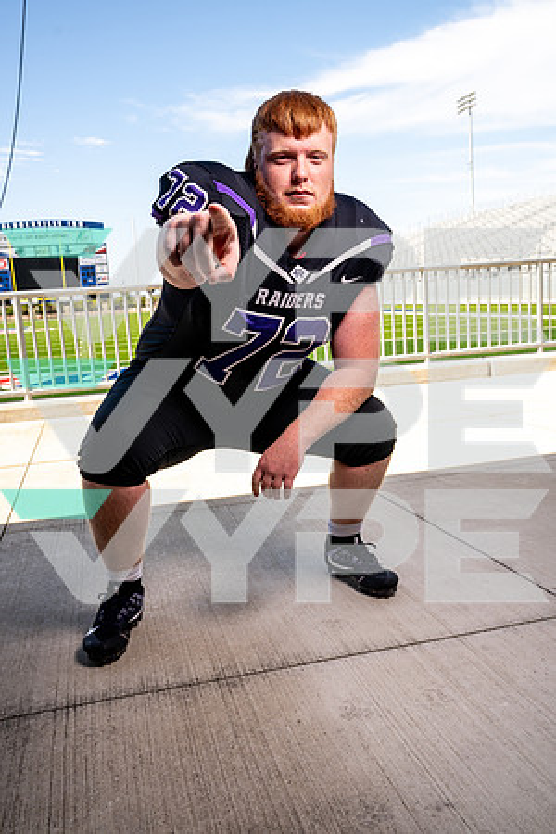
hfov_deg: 40.0
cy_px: 417
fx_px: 764
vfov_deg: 57.2
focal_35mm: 33
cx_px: 278
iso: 100
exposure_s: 1/125
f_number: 8
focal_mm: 33
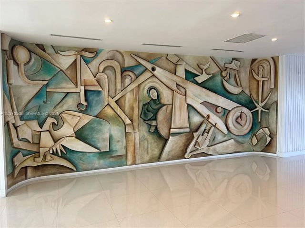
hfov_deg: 67.3
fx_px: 229
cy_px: 114
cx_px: 152
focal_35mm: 26
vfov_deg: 53.1
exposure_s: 1/60
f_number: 1.5
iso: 100
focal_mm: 5.7
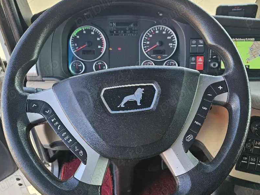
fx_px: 218
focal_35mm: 29
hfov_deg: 61.7
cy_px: 88
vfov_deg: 48.2
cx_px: 130
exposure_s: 1/182
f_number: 1.7
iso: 64
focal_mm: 6.3
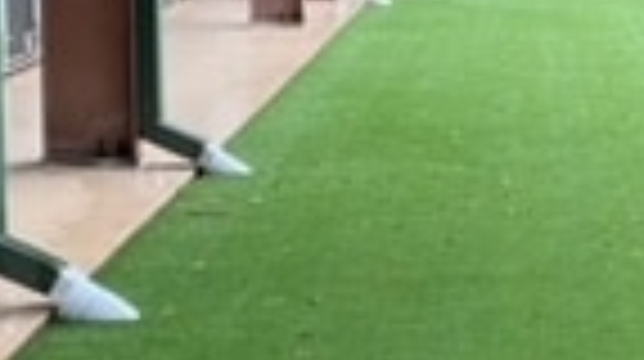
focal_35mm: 127
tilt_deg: -7.1
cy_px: 112
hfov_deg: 16.9
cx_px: 428
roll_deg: +0.3
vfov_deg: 9.5
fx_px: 2166
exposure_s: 1/121
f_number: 1.8
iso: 32
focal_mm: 4.25
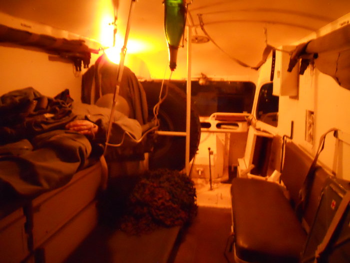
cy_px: 132
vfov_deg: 49.7
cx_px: 175
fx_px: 283
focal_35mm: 28
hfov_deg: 63.4
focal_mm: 5
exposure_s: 1
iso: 1000
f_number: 2.7
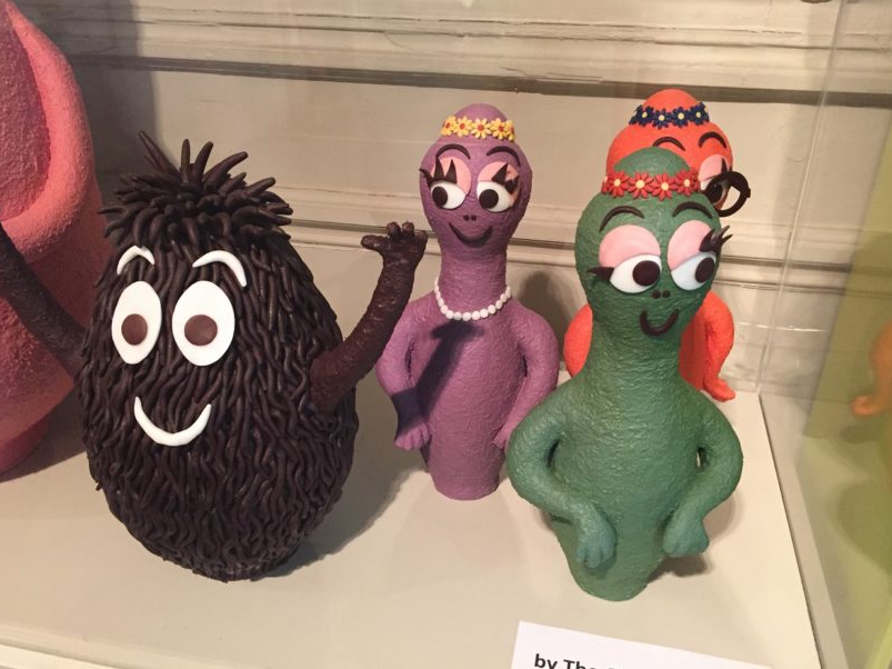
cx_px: 445
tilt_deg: -28.5
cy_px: 324
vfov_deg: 46.8
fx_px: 773
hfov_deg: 60.0
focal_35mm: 30
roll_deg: -0.6
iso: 250
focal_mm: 4.15
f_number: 2.2
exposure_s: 1/25
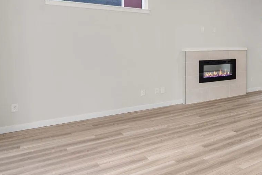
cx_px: 275
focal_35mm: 31
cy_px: 56
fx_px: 226
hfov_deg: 47.3
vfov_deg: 41.7
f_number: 7.1
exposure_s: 1/20
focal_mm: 14
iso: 1000
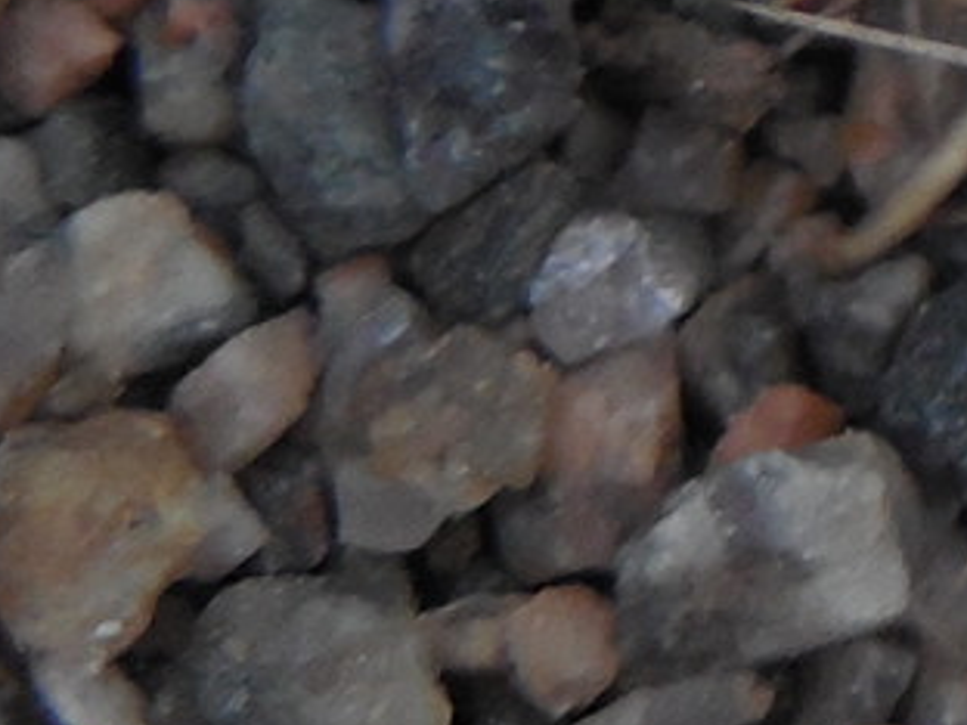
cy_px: -1066
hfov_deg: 11.1
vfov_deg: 8.5
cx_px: 2042
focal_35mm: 159
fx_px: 4442
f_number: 3.6
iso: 400
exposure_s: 1/30
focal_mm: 5.6
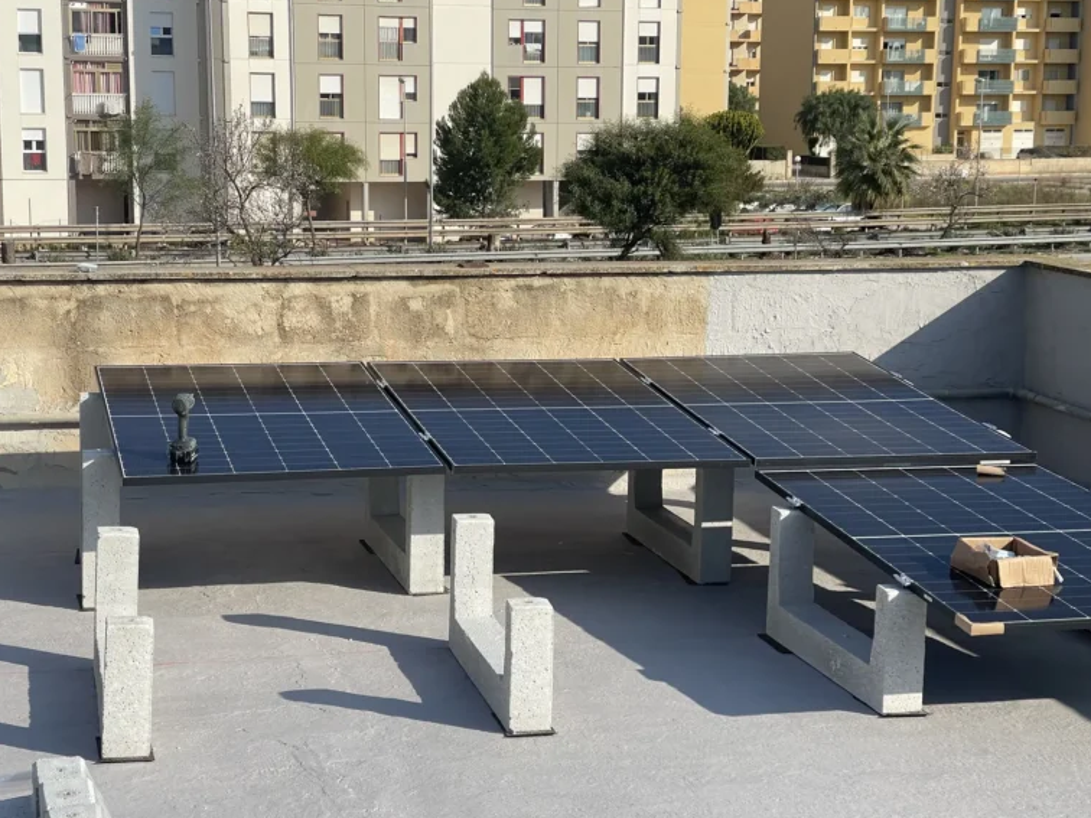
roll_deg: -1.0
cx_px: 547
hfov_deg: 29.8
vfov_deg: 22.6
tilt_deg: -9.6
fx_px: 2049
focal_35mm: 65
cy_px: 407
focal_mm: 7.5
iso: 20
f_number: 2.2
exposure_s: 1/1325
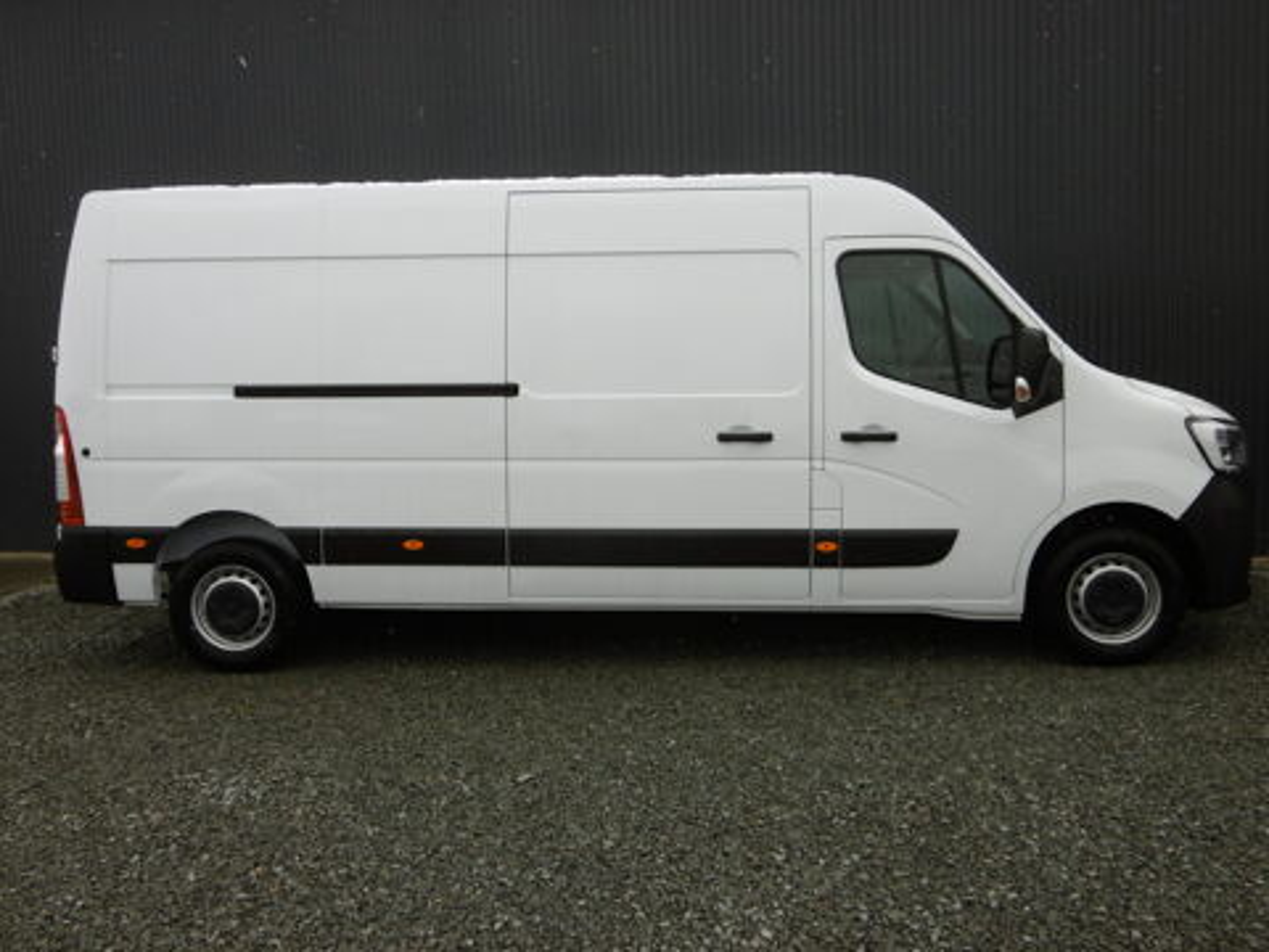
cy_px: 476
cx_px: 634
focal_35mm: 32
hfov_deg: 56.8
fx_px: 1173
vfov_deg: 44.2
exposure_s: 1/320
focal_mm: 5.8
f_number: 3.5
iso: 100
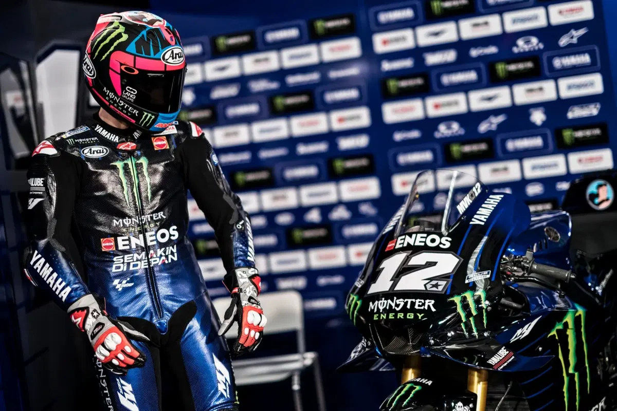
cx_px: 308
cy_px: 206
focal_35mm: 85
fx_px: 1457
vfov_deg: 16.1
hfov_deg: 23.9
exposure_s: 1/250
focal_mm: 85
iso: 640
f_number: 1.4
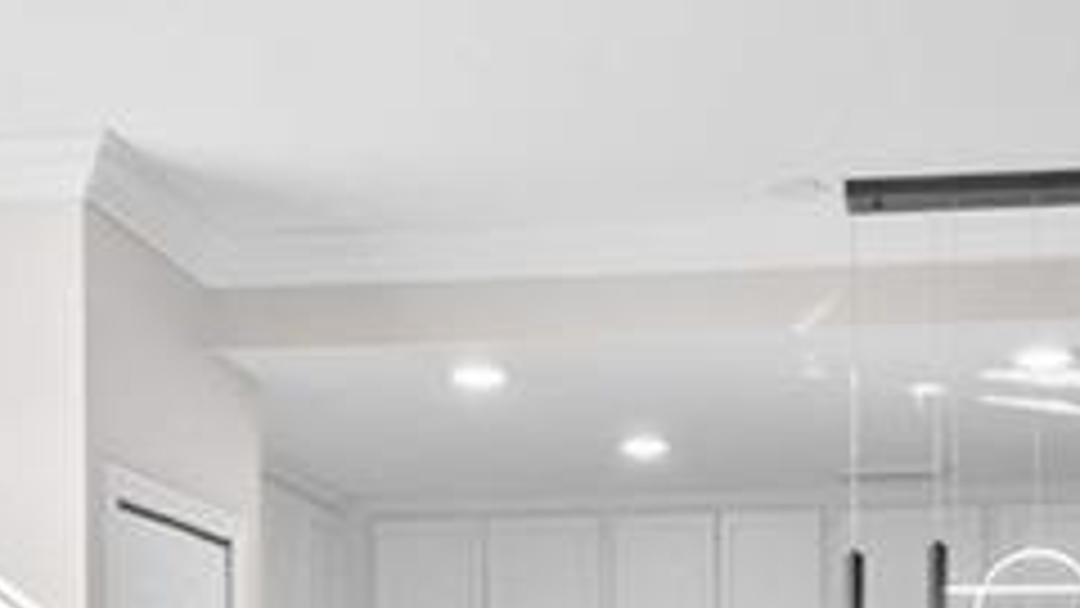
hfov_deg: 31.1
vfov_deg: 16.4
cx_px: 742
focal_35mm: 67
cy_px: 923
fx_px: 1919
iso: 125
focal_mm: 10
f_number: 9
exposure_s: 1/6
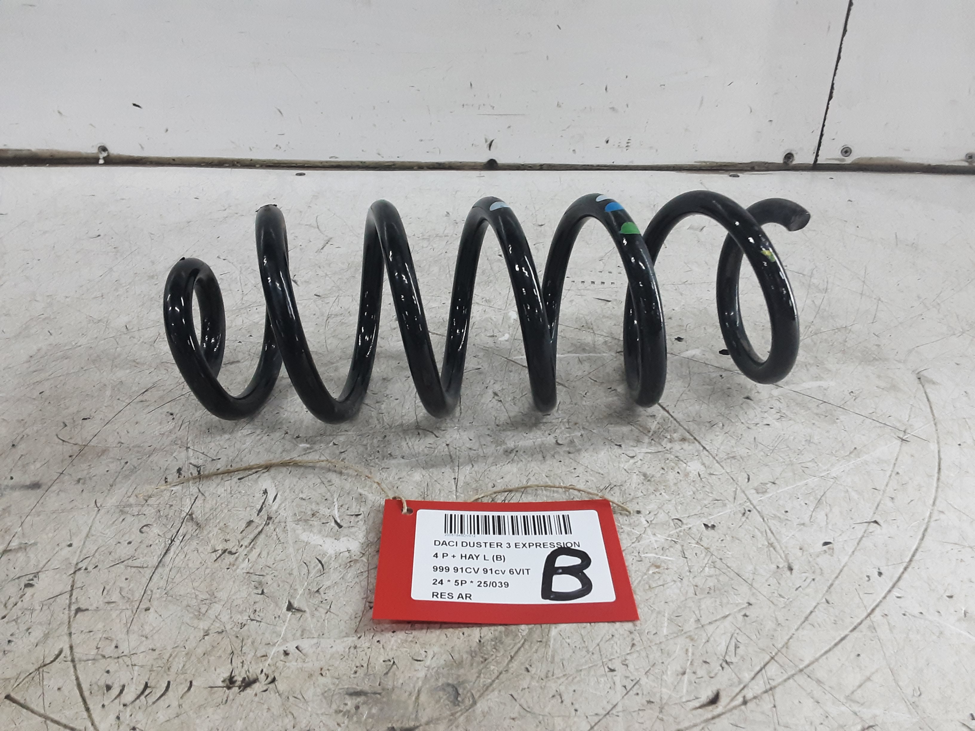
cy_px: 366
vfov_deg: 51.4
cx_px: 488
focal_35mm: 27
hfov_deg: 65.3
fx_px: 760
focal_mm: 2.91
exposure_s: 1/50
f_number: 1.9
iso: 160
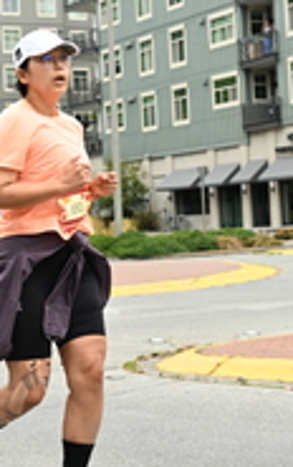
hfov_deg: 14.1
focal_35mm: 93
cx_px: 42
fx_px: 1179
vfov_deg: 22.3
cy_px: 154
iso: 1600
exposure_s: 1/800
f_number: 4
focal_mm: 30.5
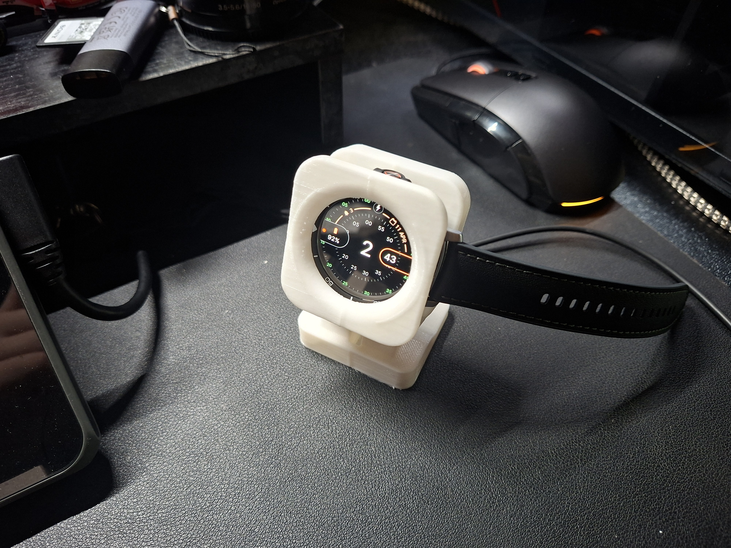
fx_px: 486
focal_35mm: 23
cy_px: 274
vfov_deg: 58.9
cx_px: 366
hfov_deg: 73.9
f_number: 1.8
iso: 320
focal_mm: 5.54
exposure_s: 1/24
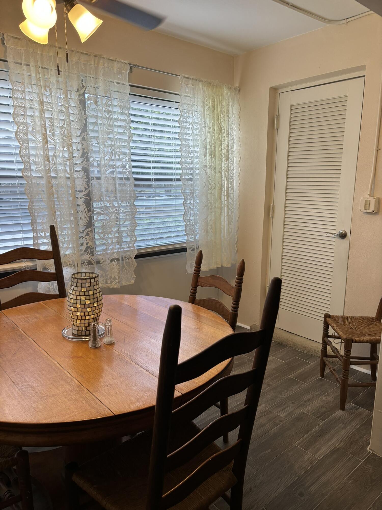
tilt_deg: -11.2
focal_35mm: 26
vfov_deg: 67.3
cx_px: 191
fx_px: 383
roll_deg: -1.2
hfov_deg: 53.1
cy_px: 255
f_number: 1.6
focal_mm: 5.96
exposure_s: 1/120
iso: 80
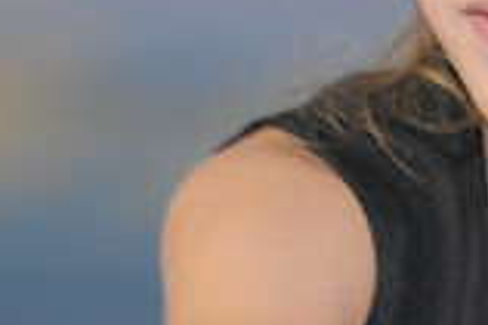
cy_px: -262
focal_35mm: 1104
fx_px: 14950
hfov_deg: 1.9
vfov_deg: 1.2
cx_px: 497
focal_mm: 200
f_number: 2.8
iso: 500
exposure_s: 1/125
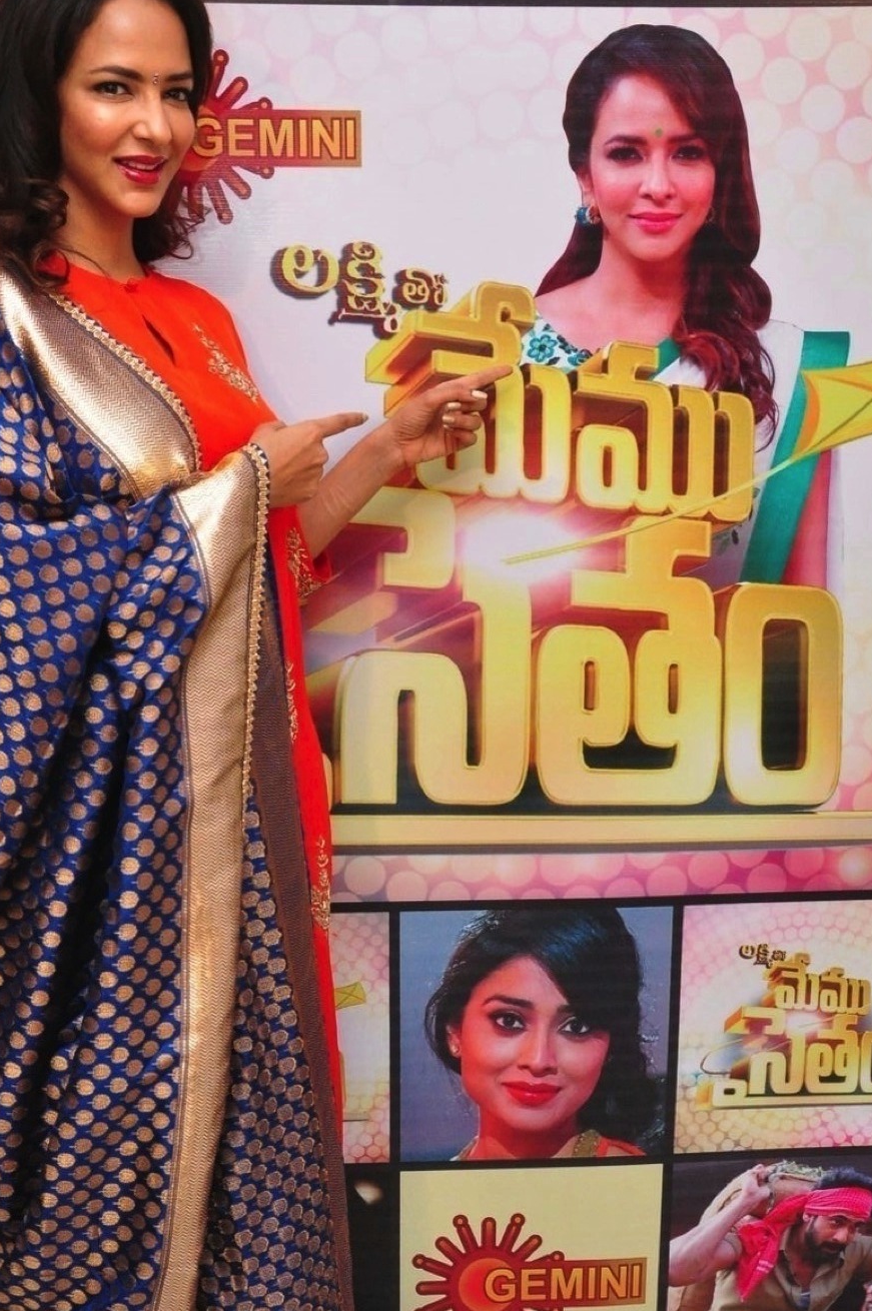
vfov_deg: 38.4
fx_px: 1881
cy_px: 743
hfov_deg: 26.1
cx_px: 439
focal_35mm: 52
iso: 1600
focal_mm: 25
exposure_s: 1/125
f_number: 10
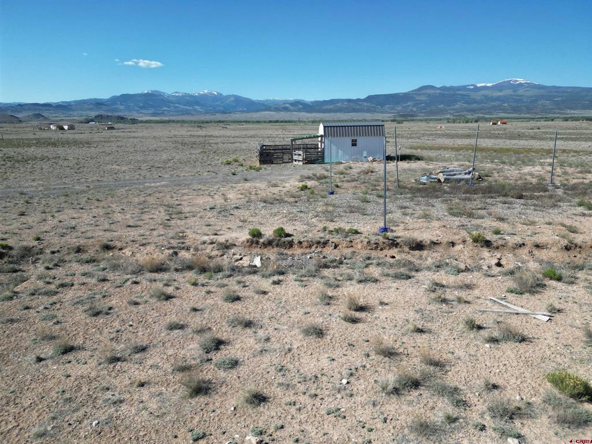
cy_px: 222
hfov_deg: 71.6
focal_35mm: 24
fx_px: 410
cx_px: 296
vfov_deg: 56.8
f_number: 1.7
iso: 110
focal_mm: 6.72
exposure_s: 1/2500
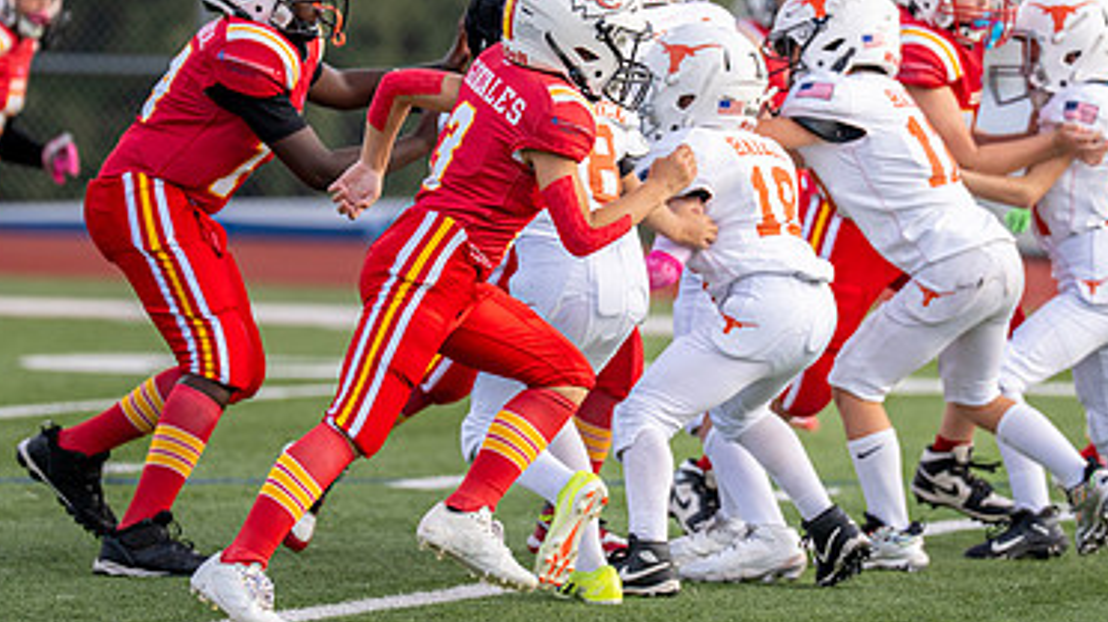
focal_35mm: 446
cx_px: 525
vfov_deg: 2.7
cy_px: 165
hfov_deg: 4.8
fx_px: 13100
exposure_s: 1/2500
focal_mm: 200
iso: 320
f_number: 2.8
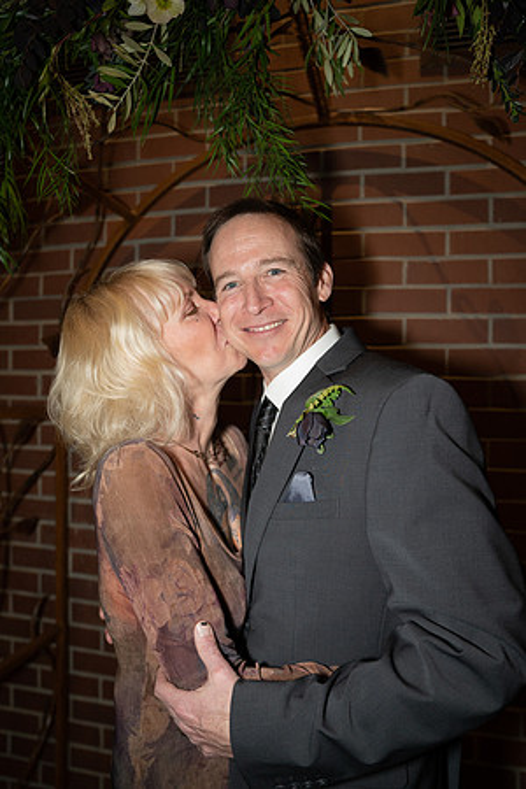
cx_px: 263
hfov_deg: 53.1
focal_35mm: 24
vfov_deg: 73.7
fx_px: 526
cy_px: 394
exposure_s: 1/125
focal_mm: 24
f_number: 2.8
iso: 1250
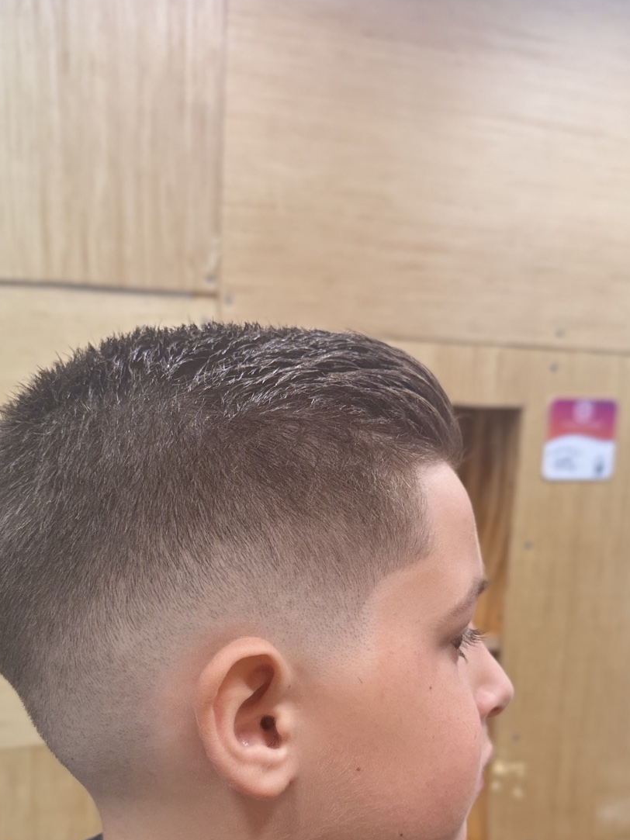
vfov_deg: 46.8
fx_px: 947
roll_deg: +0.6
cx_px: 301
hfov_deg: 36.8
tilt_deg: -6.7
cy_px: 585
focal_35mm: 39
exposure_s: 1/120
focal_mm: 6.76
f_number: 1.78
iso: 125
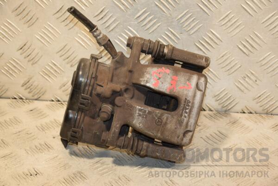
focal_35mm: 87
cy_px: 93
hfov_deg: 23.4
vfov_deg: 15.7
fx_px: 672
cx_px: 139
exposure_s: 1/125
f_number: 5
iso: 800
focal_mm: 58
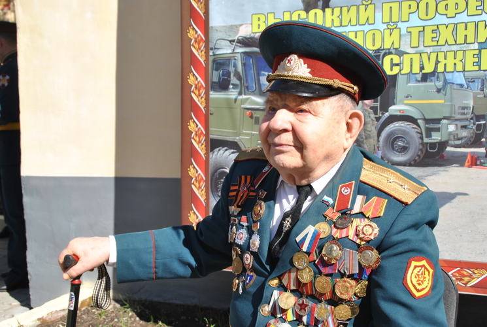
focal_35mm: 48
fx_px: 651
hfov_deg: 41.0
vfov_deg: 28.2
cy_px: 164
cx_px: 244
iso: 100
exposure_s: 1/320
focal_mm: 32
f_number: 9
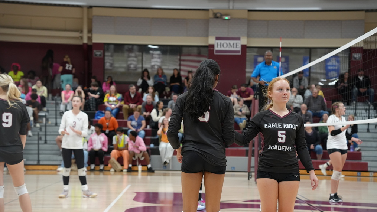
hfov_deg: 28.6
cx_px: 189
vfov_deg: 16.3
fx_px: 740
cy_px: 120
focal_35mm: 74
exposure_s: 1/160
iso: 3200
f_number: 4
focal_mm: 70
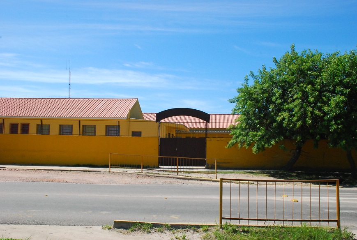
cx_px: 178
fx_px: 328
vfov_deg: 40.2
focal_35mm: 33
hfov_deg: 57.1
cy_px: 120
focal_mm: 22
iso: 1000
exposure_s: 1/500
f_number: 16
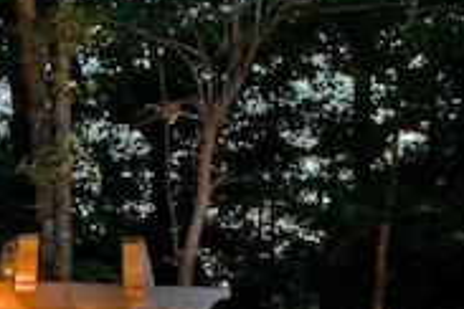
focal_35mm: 180
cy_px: 519
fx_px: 2320
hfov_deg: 11.0
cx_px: -238
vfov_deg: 7.4
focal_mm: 22
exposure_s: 6
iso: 200
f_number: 7.1
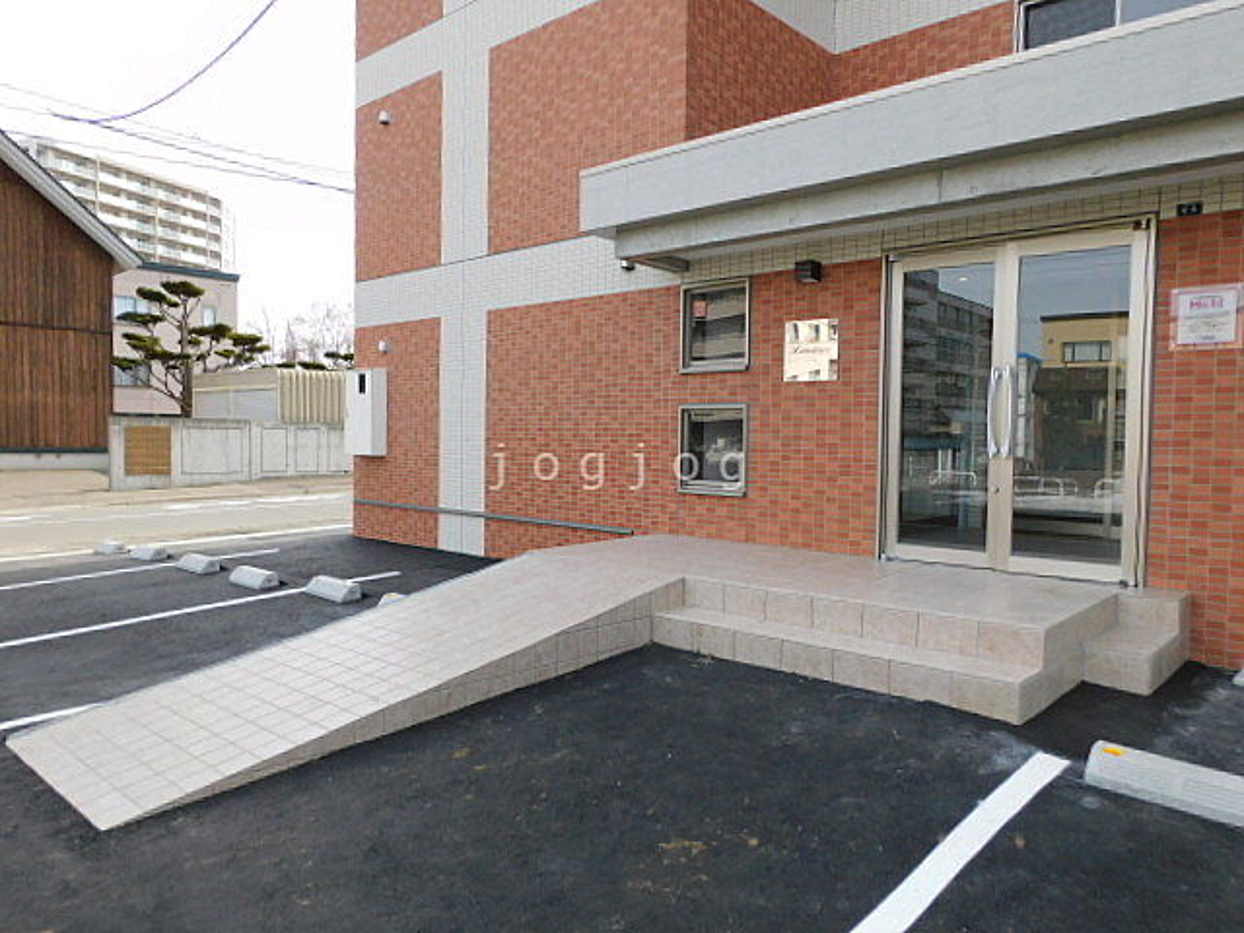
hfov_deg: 71.6
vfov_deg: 56.8
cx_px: 622
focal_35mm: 24
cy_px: 466
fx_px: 862
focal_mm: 4.3
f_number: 3.3
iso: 125
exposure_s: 1/500
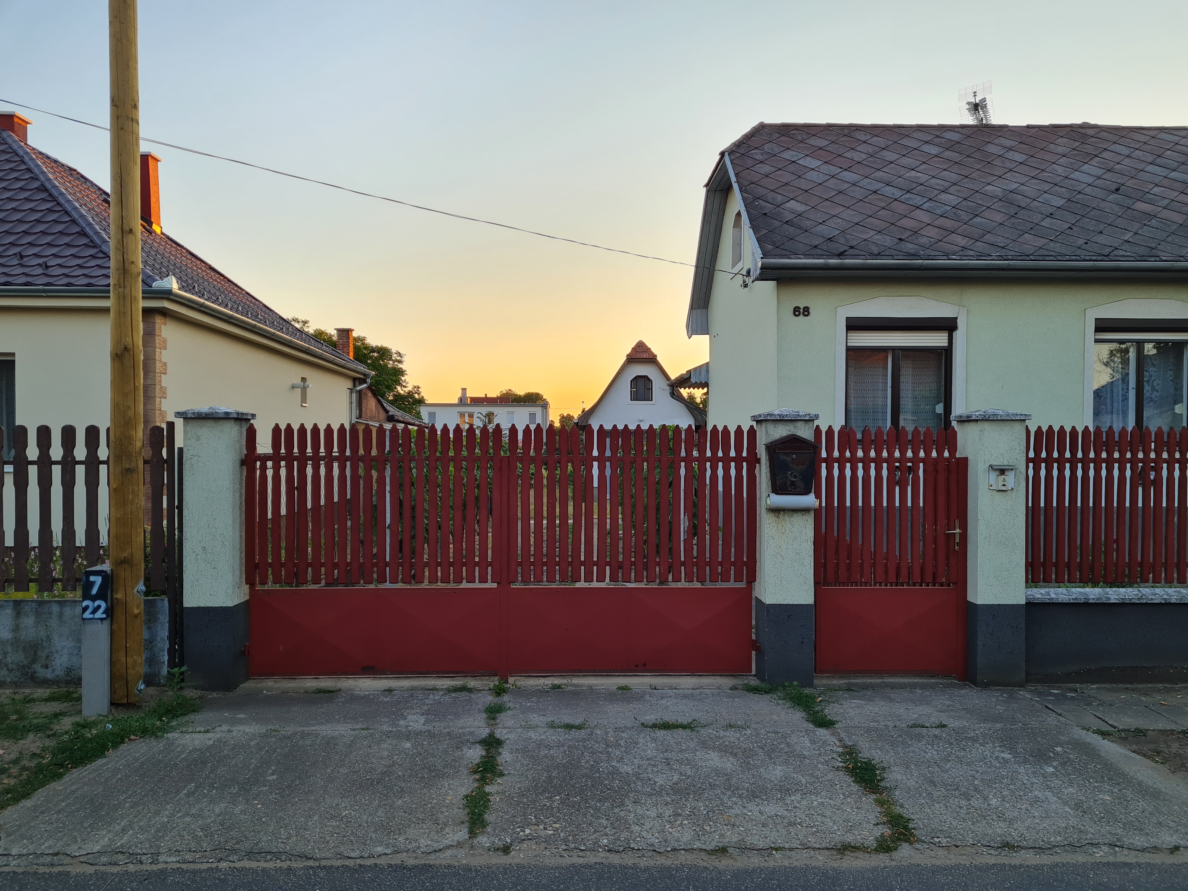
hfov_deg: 67.3
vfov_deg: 53.1
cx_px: 594
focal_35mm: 26
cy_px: 446
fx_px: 892
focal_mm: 5.4
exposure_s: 1/352
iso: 50
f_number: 1.8
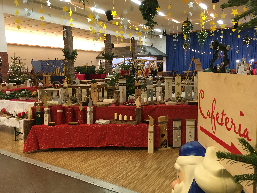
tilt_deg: -6.9
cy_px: 96
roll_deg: +0.9
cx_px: 128
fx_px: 215
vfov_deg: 48.2
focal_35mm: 29
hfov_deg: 61.7
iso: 200
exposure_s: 1/25
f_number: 2.2
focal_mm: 4.15
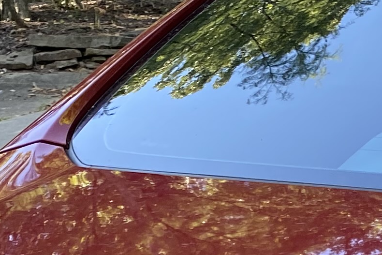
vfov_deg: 9.4
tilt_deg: -17.3
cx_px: 546
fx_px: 1465
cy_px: 476
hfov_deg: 14.1
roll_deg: +2.8
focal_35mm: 138
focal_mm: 4.25
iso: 64
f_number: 1.8
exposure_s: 1/121
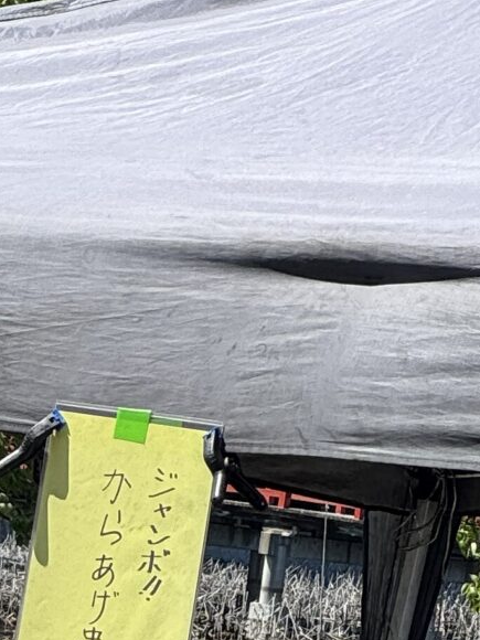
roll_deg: -8.4
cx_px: -307
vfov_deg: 5.7
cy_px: 1140
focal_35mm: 340
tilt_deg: -4.9
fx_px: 6286
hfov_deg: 4.3
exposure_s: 1/513
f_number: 2.8
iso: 25
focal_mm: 9
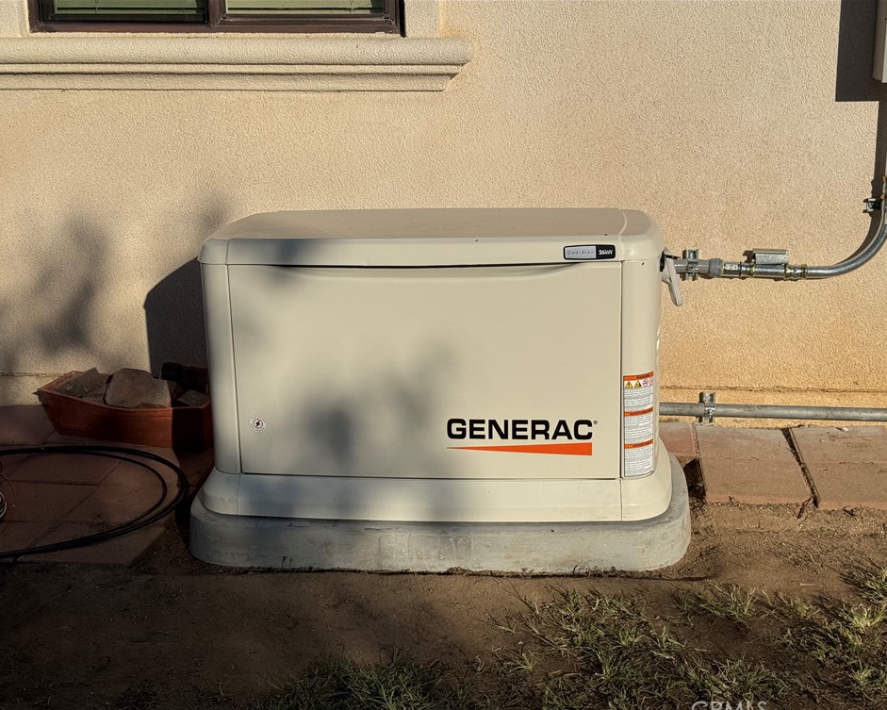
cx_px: 470
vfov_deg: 29.7
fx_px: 1339
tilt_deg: -14.9
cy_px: 361
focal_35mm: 51
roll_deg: +0.0
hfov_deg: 36.6
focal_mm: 6.76
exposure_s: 1/15385
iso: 64
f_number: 1.78
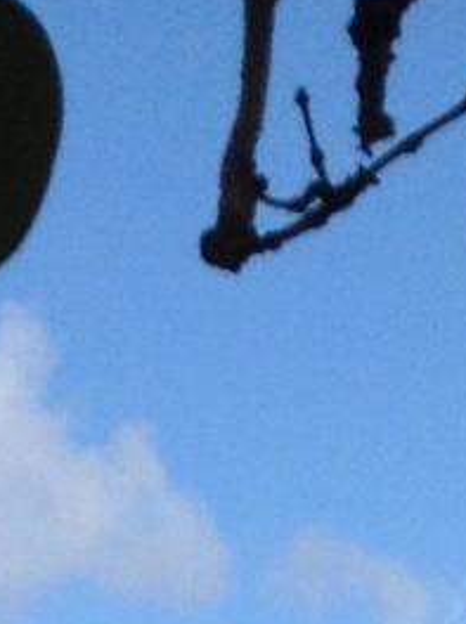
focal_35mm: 265
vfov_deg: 6.6
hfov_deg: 5.6
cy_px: 2049
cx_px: 110
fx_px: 4772
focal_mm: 4.28
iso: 50
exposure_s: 1/2016
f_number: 2.4
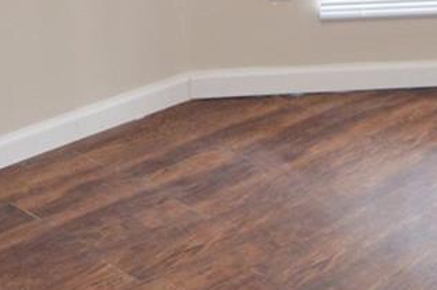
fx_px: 1116
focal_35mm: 92
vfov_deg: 13.7
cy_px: -178
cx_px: 511
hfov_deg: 20.8
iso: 560
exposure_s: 1/60
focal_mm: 12
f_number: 4
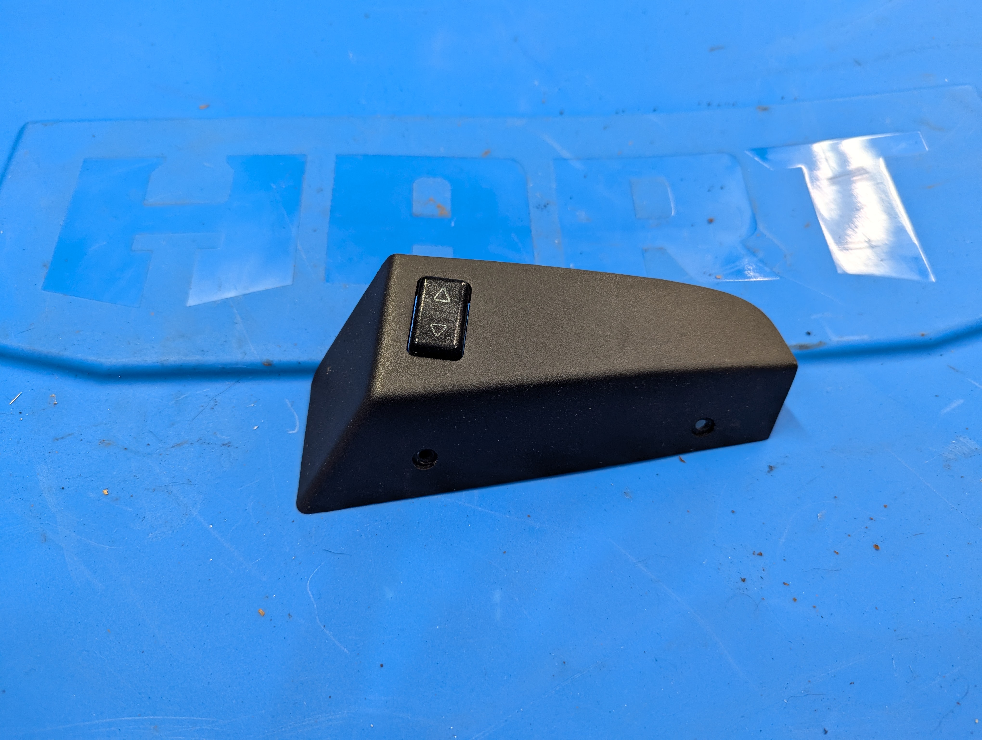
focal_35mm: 24
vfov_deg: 56.9
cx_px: 491
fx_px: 682
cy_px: 370
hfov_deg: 71.5
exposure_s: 1/120
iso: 265
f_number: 1.85
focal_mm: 6.81
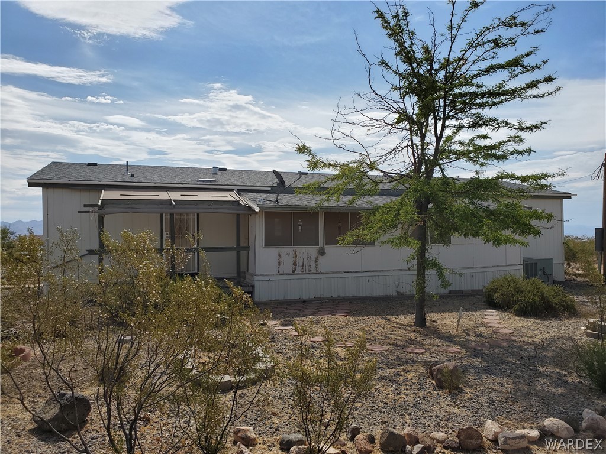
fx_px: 455
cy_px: 227
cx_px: 303
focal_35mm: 26
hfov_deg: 67.3
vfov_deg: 53.1
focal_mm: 4.3
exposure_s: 1/3108
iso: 50
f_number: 2.4
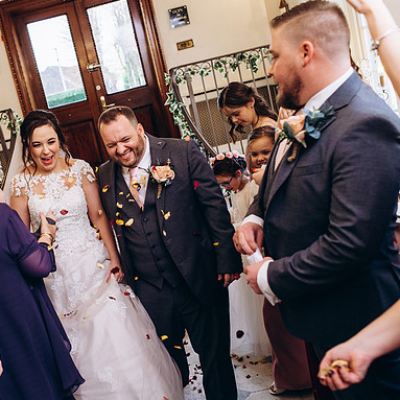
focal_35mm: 45
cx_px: 107
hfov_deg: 36.8
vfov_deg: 37.6
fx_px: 588
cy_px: 199
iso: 640
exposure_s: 1/320
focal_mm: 35
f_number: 4
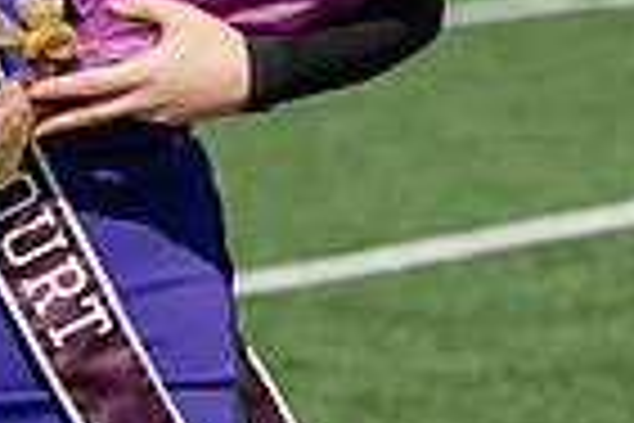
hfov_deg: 5.3
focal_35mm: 391
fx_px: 6885
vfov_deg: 3.5
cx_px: -58
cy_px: -259
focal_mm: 95
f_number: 4
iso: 200
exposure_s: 1/1600
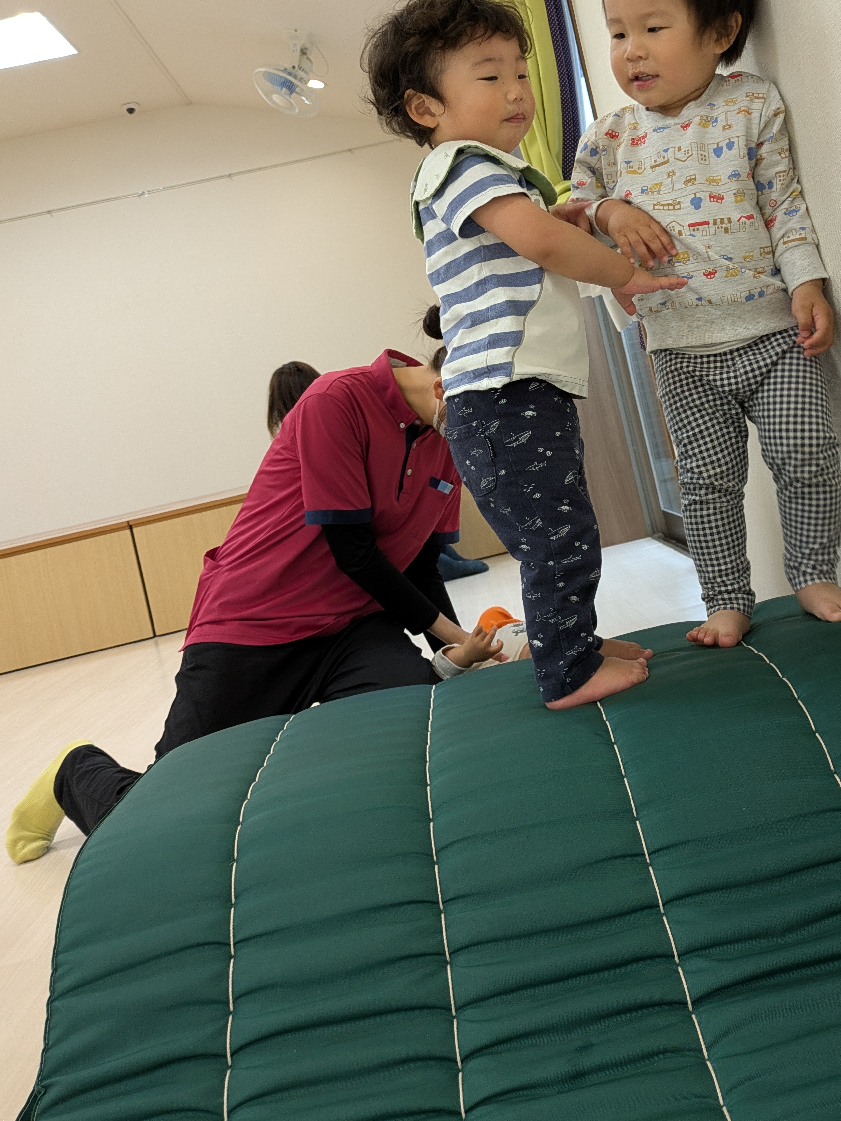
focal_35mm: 34
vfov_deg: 53.1
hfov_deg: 41.5
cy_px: 395
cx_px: 537
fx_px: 1101
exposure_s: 1/100
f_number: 1.89
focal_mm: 5.43
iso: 82
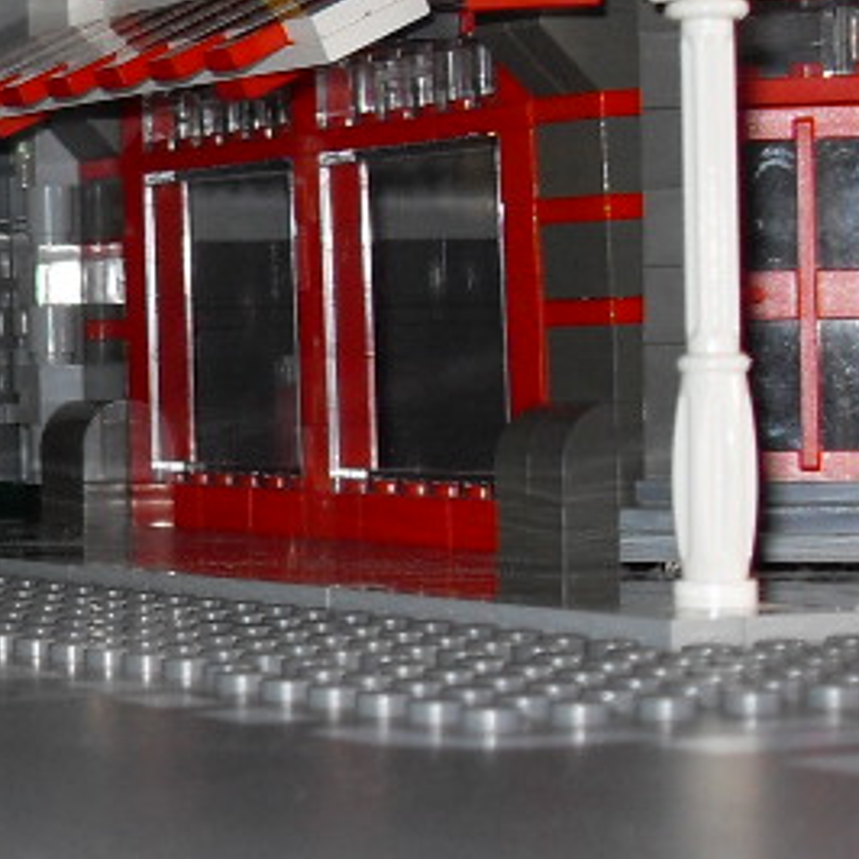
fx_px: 3537
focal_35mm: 126
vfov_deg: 13.8
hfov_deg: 13.2
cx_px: -378
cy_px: 371
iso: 100
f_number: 2.8
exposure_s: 1/45
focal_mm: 6.3
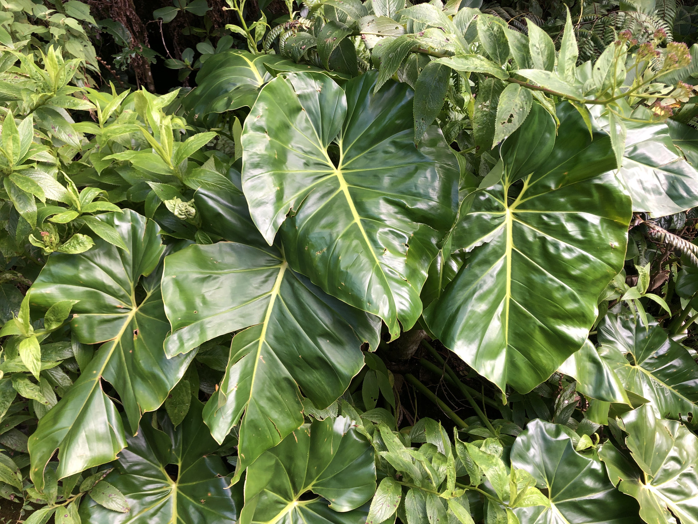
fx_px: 565
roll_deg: +2.7
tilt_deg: -24.6
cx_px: 349
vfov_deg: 49.7
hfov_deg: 63.4
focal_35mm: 28
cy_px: 262
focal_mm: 4
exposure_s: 1/120
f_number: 1.8
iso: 40
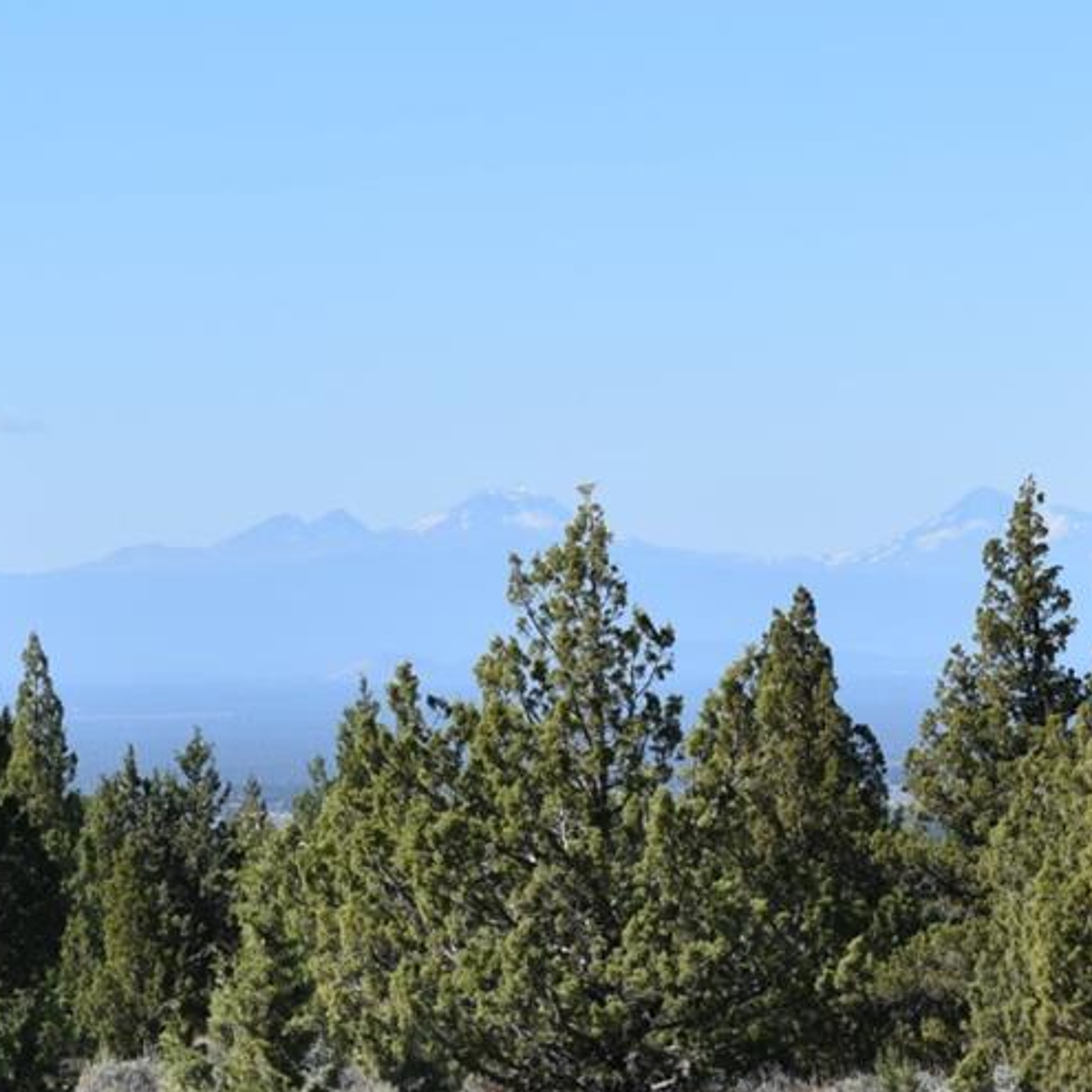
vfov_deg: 8.2
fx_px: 7577
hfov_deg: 8.2
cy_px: 627
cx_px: 675
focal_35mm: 212
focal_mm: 55
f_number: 8
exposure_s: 1/250
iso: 100
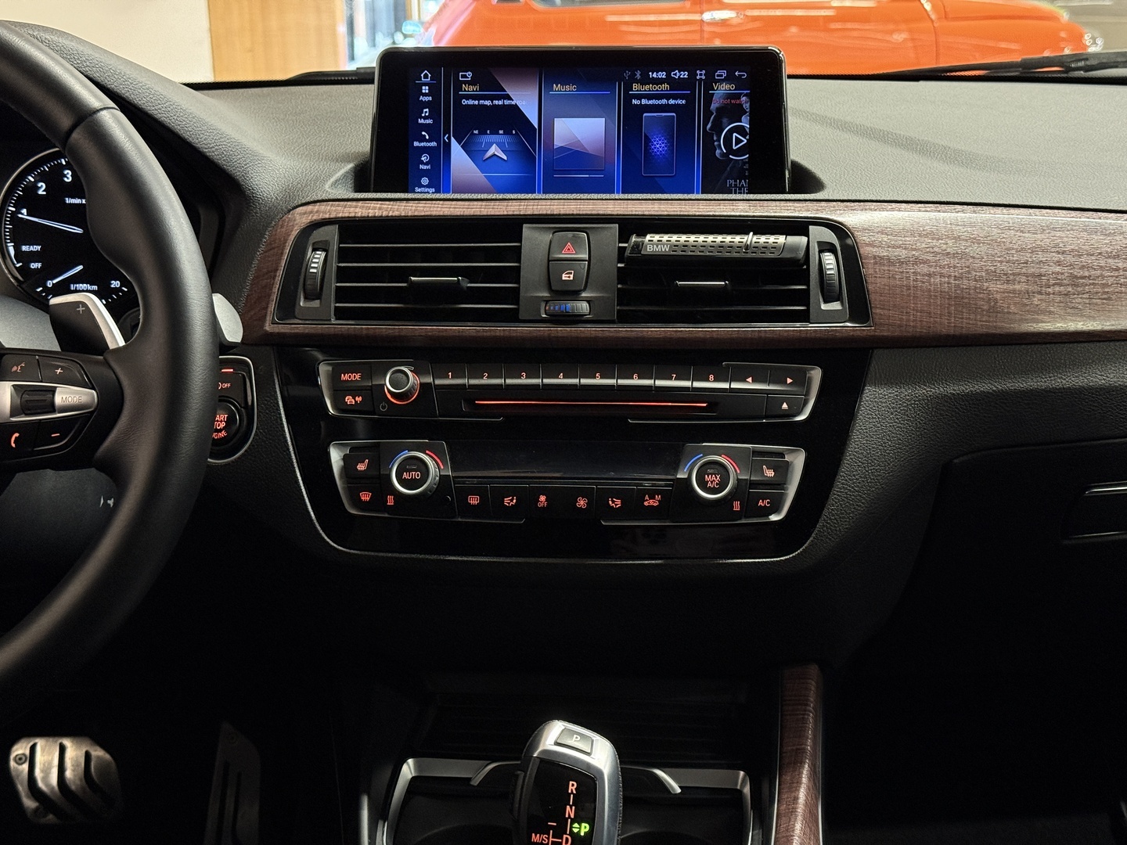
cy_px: 422
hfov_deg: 39.7
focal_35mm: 48
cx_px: 564
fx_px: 1563
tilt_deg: -16.5
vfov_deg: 30.3
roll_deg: +0.8
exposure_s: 1/50
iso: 250
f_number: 1.78
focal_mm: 6.76
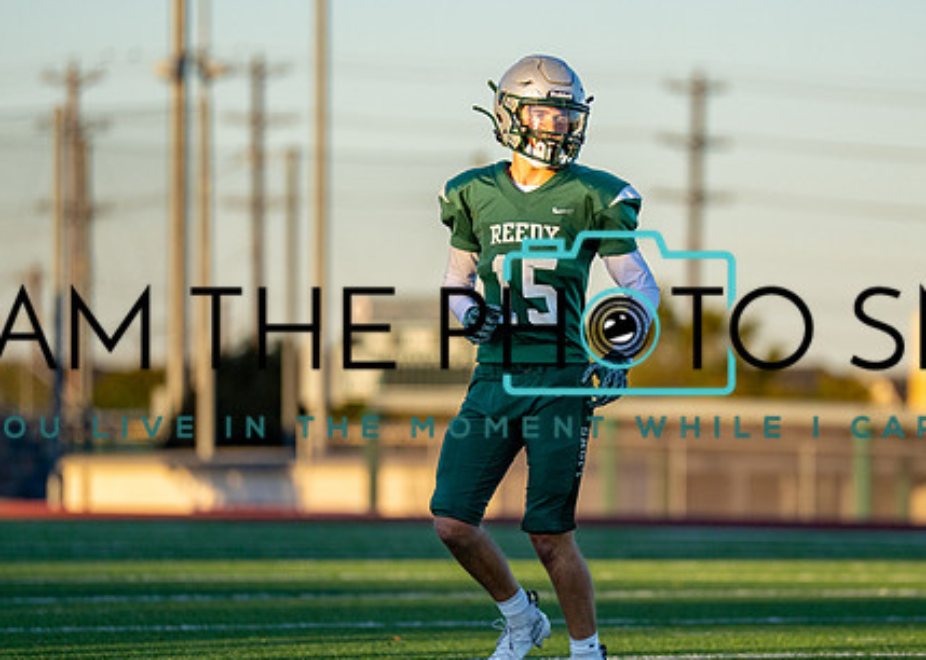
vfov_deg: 4.0
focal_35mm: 358
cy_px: 388
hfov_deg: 5.6
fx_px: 9411
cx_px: 633
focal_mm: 200
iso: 400
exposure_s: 1/4000
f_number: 2.8
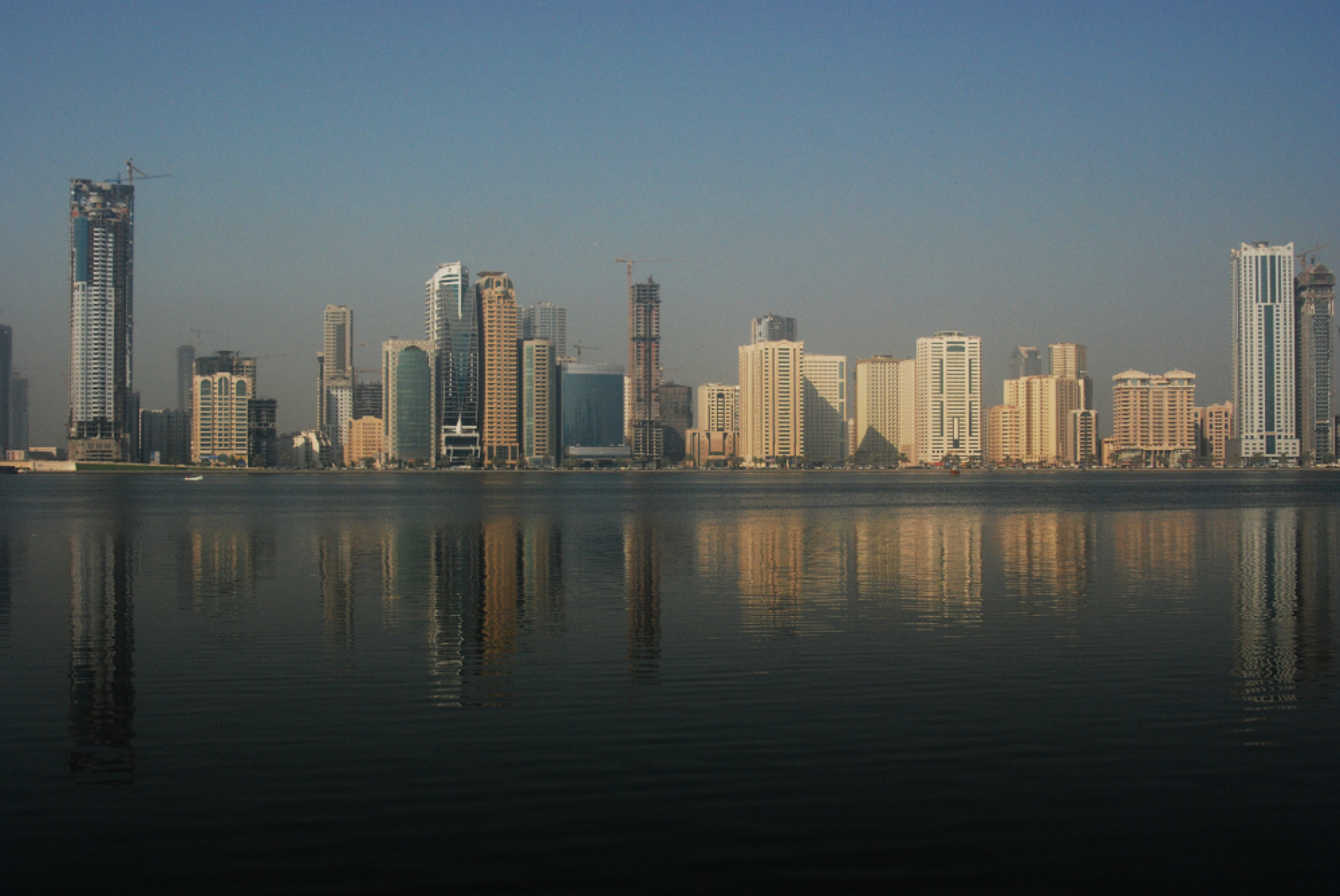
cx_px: 670
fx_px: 1565
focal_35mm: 42
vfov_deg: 32.0
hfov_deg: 46.4
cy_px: 448
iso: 400
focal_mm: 28
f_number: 8
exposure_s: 1/1250
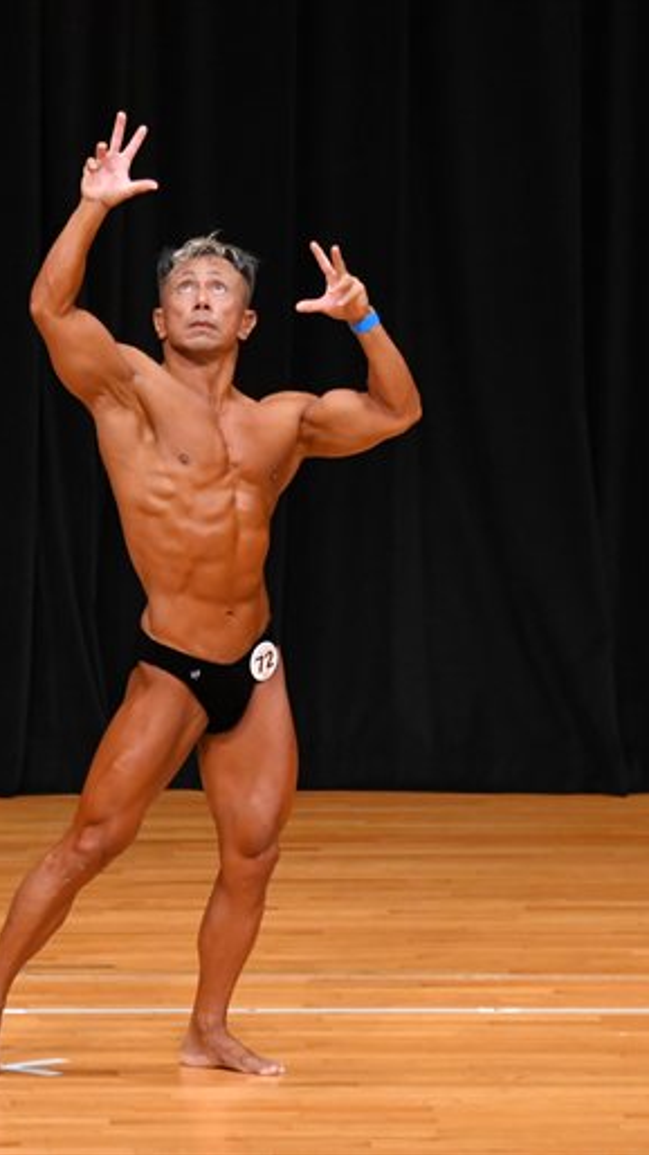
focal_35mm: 379
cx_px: 143
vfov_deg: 5.7
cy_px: 578
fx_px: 11599
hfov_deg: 3.2
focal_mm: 160
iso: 3200
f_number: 5.6
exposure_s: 1/400
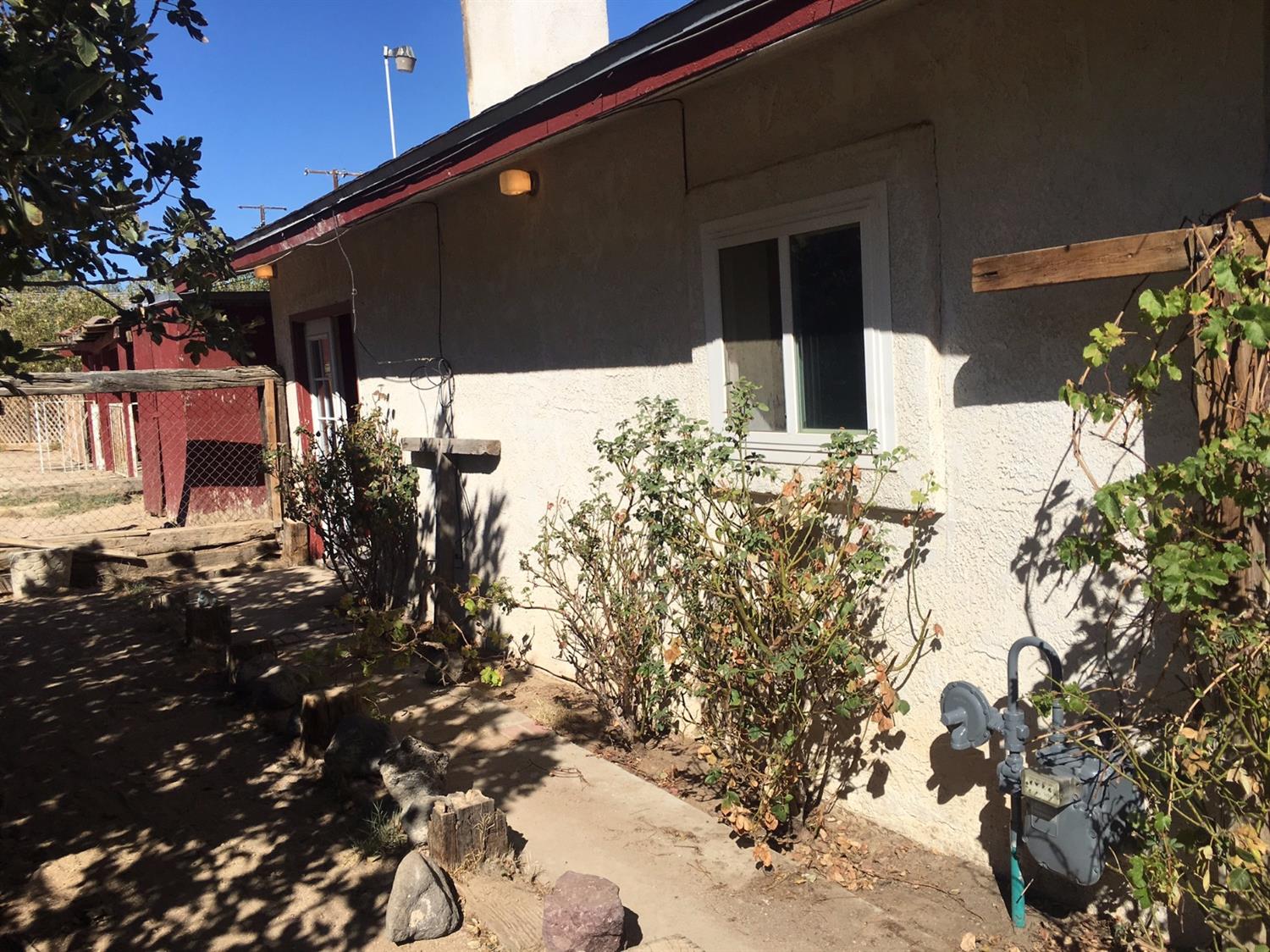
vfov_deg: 48.2
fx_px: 1064
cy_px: 476
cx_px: 635
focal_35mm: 29
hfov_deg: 61.7
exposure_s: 1/3077
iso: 25
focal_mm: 4.15
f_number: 2.2
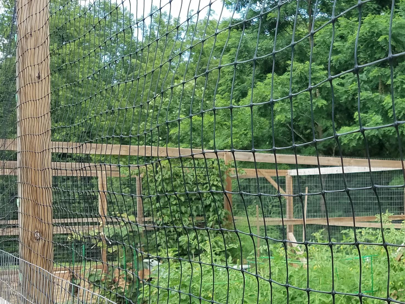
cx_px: 399
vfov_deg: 27.1
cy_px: 234
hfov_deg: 33.3
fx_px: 620
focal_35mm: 53
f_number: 1.7
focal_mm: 4.2
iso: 50
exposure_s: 1/410
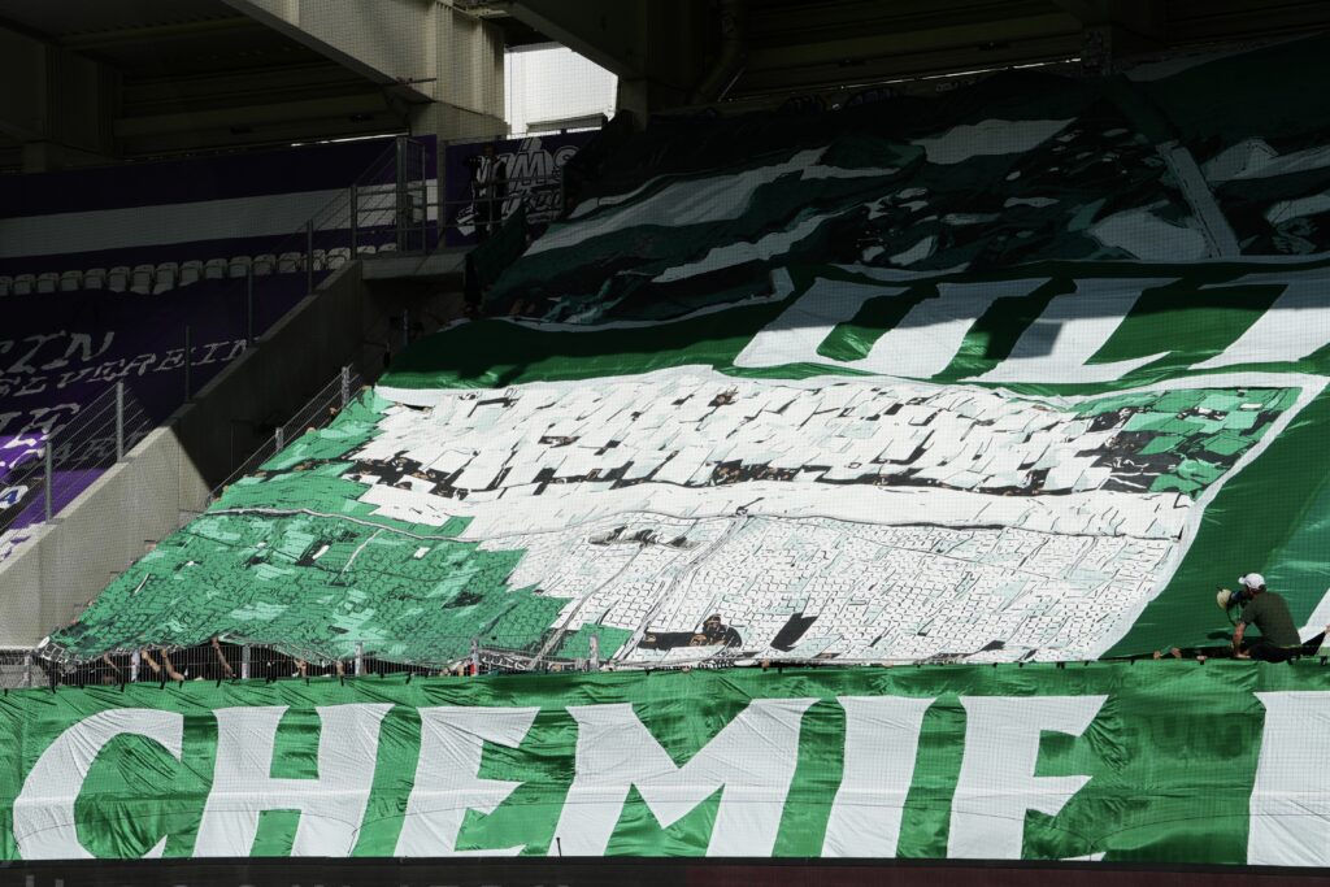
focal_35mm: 103
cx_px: 665
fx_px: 3806
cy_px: 444
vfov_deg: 13.3
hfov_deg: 19.8
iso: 100
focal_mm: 69
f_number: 11
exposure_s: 1/250
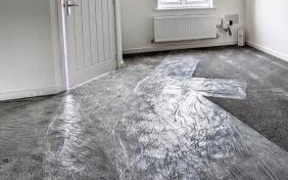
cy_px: 18
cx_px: 195
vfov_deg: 34.2
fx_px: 275
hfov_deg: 54.1
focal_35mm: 35
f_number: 2.2
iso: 49
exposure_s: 1/104
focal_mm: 2.35
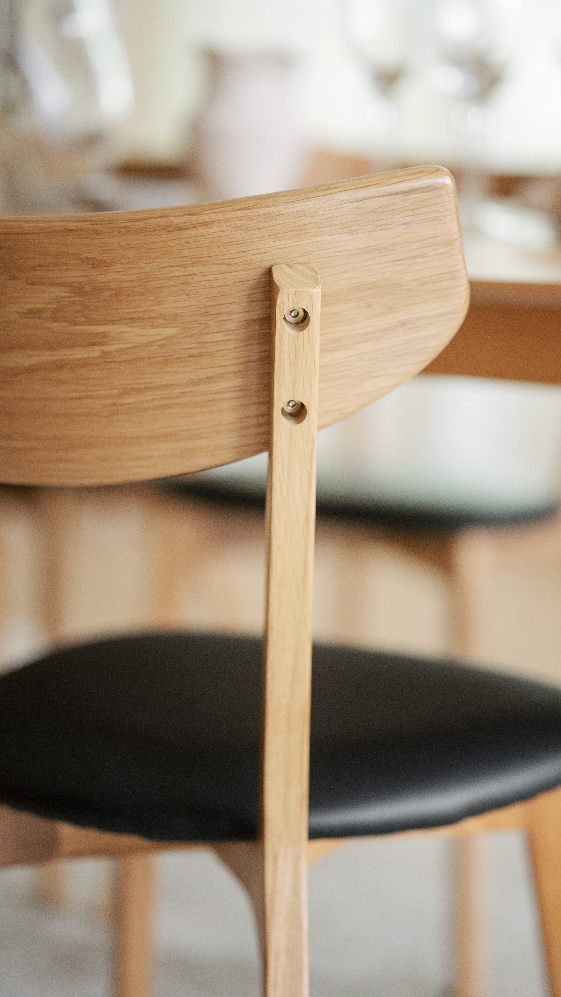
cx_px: 328
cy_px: 494
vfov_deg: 23.7
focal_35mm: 90
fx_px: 2380
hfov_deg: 13.4
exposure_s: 1/80
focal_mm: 85
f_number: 1.8
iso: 500
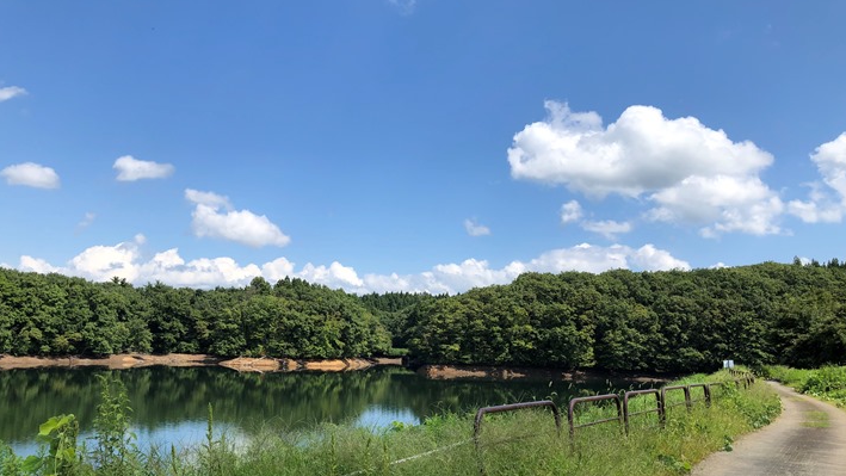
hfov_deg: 62.6
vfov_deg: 37.5
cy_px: 310
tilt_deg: +4.4
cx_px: 427
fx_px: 695
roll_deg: -1.1
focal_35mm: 31
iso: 20
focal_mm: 3.99
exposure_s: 1/2183
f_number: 1.8
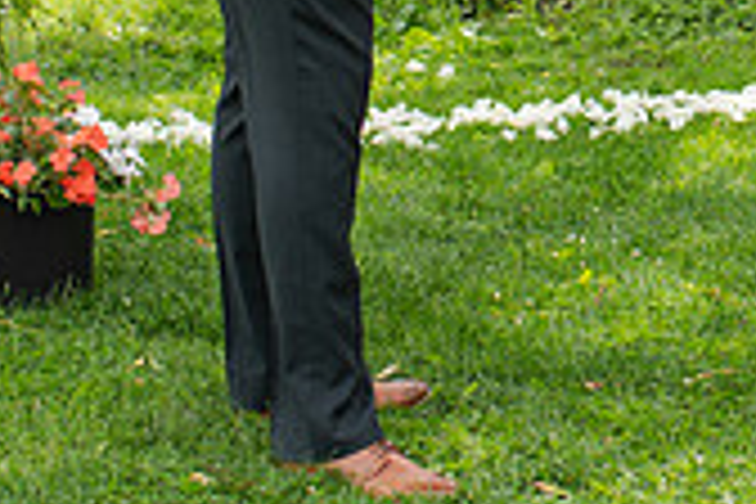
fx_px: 3612
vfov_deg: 7.8
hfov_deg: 11.8
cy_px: -220
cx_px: 715
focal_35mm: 172
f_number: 3.5
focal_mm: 35
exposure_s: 1/500
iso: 100
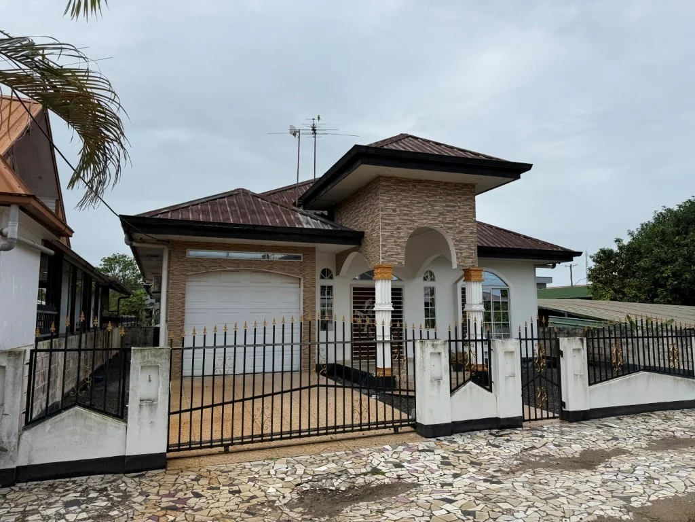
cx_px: 348
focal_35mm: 24
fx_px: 482
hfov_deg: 71.6
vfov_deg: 56.8
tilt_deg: +6.4
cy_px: 261
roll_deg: -0.1
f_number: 1.78
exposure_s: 1/8130
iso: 80
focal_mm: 6.76
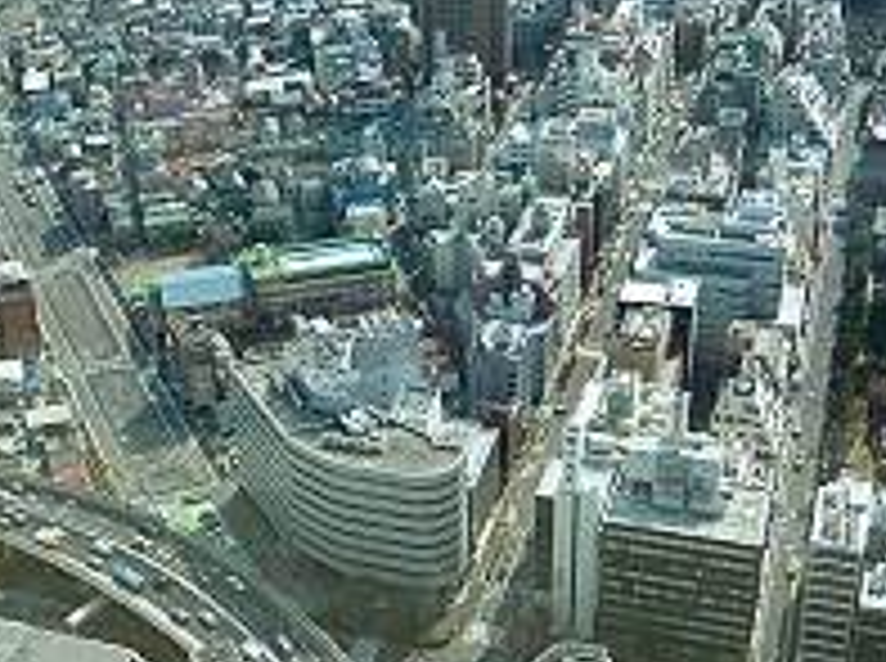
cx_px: 148
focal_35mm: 59
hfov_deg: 31.7
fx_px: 1507
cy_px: 347
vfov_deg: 24.7
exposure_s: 1/400
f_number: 4
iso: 80
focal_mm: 4.7
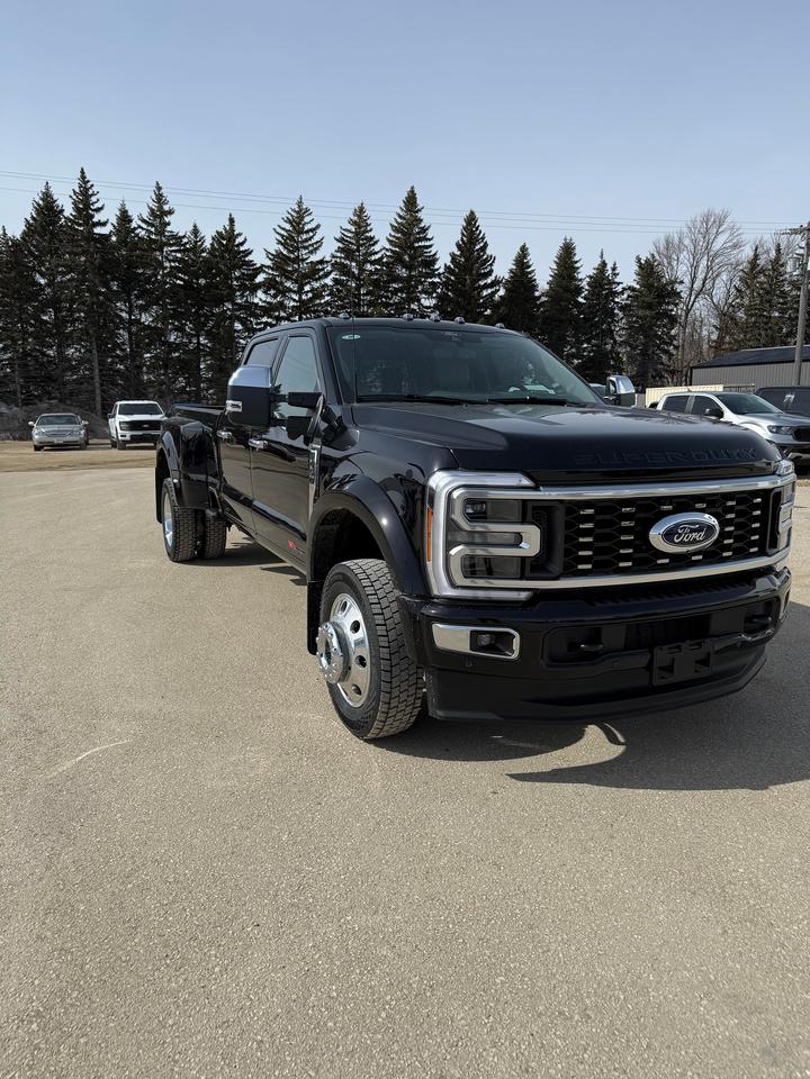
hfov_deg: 56.8
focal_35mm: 24
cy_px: 540
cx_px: 405
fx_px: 749
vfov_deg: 71.6
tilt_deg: -11.2
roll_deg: -1.4
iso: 80
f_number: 1.78
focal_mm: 6.76
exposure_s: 1/8130
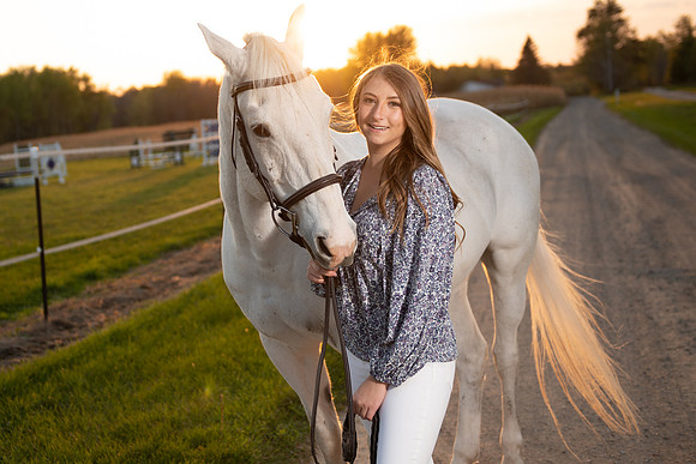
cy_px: 208
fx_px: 1207
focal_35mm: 62
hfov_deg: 32.0
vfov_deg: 21.8
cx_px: 259
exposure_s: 1/400
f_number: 2.8
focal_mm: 45
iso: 100
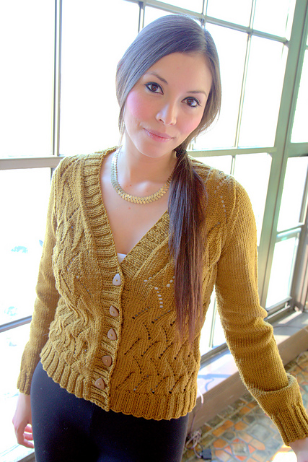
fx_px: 449
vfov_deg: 54.4
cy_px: 231
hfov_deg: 37.9
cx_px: 154
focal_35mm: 35
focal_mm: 35
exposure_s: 1/60
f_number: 9
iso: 1600
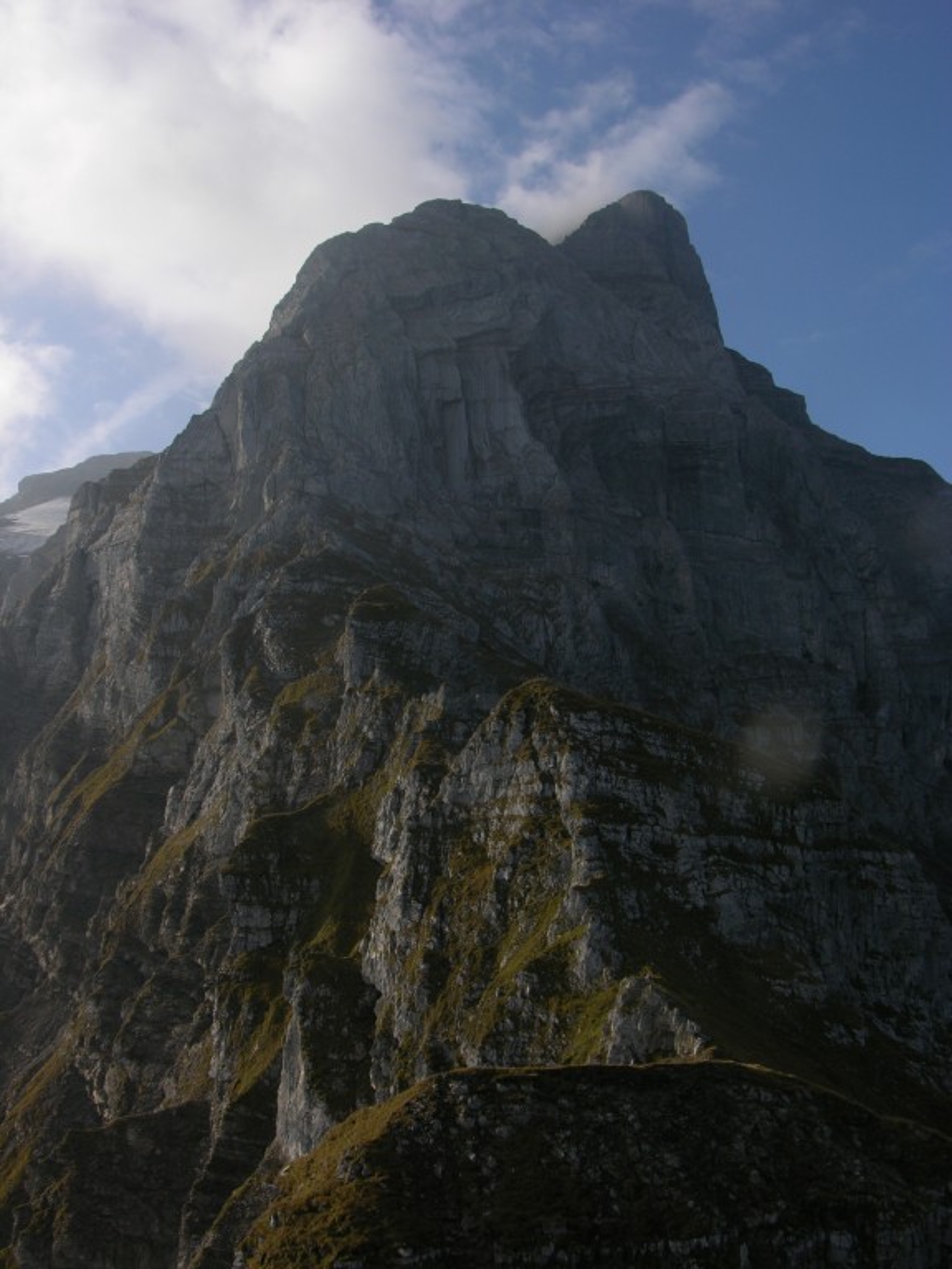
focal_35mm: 36
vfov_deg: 51.4
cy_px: 634
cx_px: 476
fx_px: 1320
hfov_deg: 39.7
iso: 50
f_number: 6.3
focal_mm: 9.2
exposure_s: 1/216
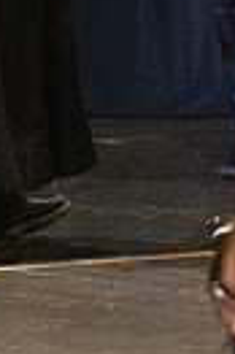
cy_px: -170
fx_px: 7588
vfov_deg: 2.7
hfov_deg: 1.8
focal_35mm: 773
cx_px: 63
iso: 8000
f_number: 4.5
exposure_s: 1/250
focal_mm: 150
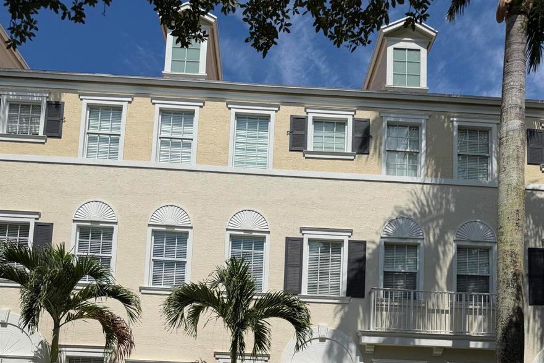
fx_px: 514
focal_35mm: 34
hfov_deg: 55.8
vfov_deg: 35.4
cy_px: 359
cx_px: 277
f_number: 1.78
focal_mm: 6.76
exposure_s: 1/9091
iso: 80
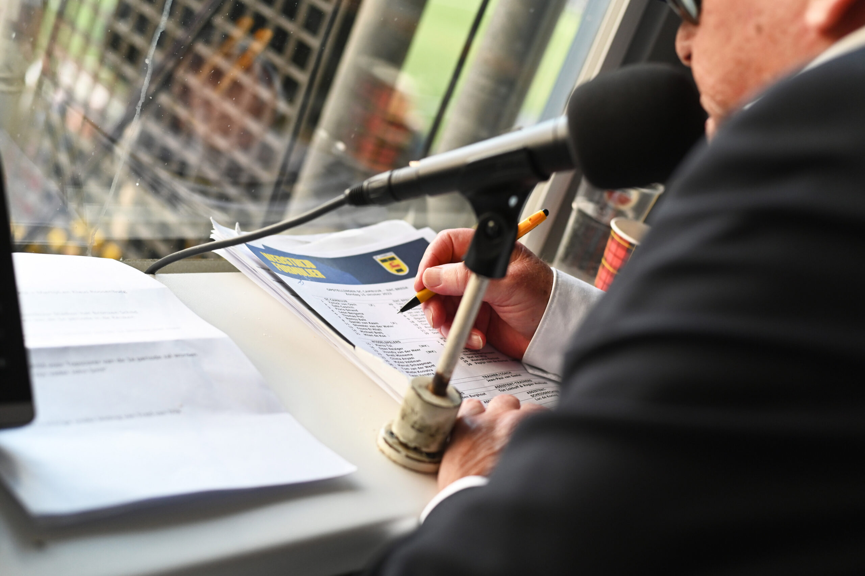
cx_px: 432
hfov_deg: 39.6
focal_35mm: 50
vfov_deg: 27.0
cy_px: 288
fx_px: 1201
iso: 1600
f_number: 2.8
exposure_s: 1/500
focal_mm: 50
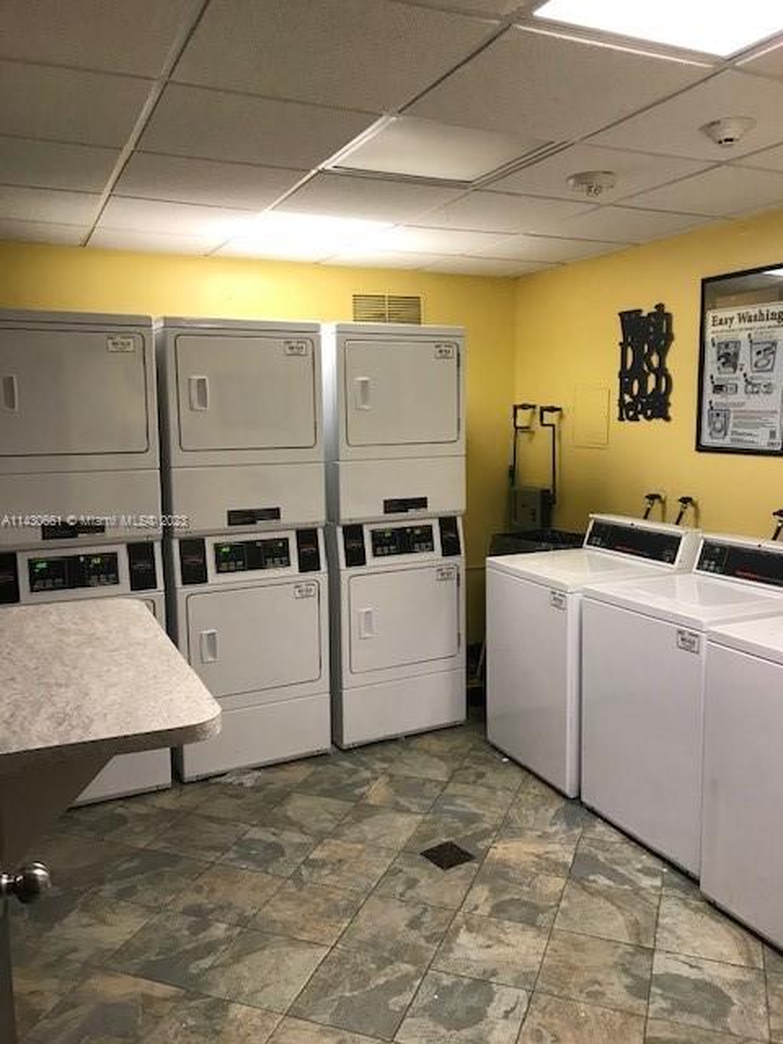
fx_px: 844
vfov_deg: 63.4
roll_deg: +0.3
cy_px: 522
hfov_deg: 49.7
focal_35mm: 28
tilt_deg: -6.7
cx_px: 392
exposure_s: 1/30
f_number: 1.8
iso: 40
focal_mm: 3.99
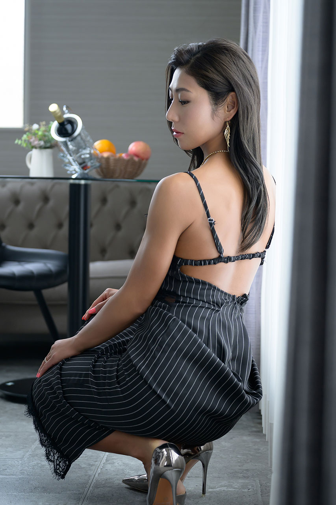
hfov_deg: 16.3
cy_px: 252
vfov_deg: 24.2
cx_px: 168
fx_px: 1176
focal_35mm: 84
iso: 400
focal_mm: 56
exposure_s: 1/100
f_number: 2.8
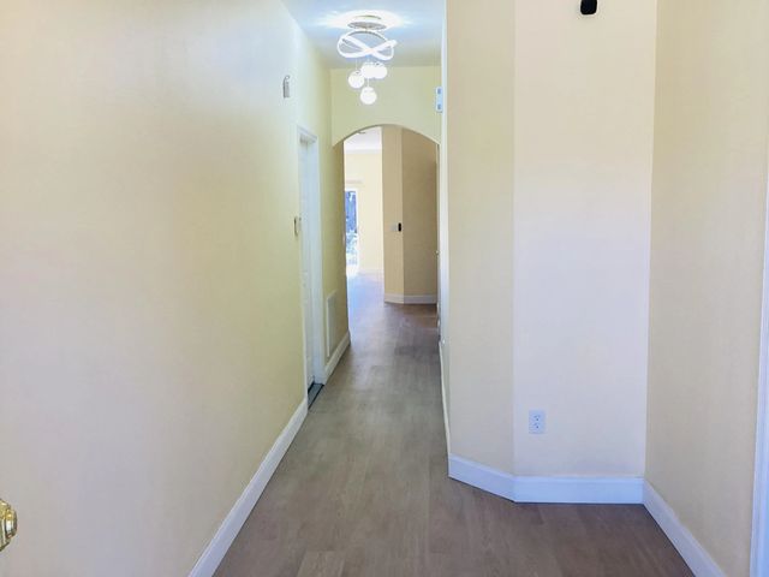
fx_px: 689
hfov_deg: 58.4
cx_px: 384
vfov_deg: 45.4
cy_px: 288
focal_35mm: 31
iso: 64
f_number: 2.4
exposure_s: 1/120
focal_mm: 3.3
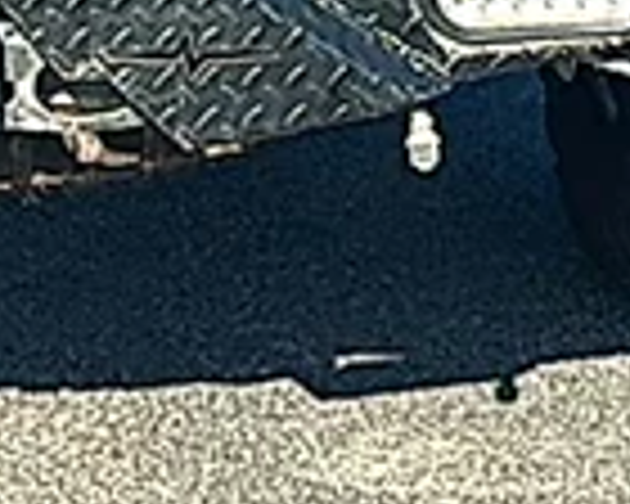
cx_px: -58
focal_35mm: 195
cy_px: -511
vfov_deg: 7.6
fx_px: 3636
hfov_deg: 9.8
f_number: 1.78
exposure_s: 1/3745
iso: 80
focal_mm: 6.86
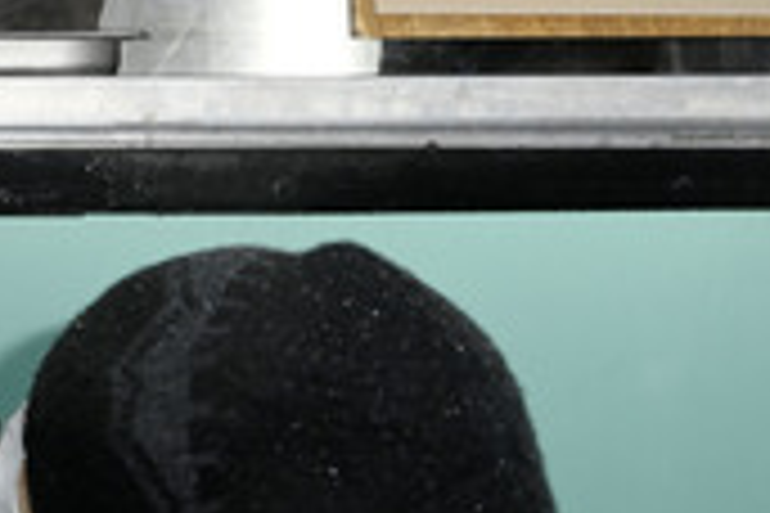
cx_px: -196
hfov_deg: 16.8
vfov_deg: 11.6
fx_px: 2481
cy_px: -90
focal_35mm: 116
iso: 1600
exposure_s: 1/100
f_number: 8
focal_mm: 44
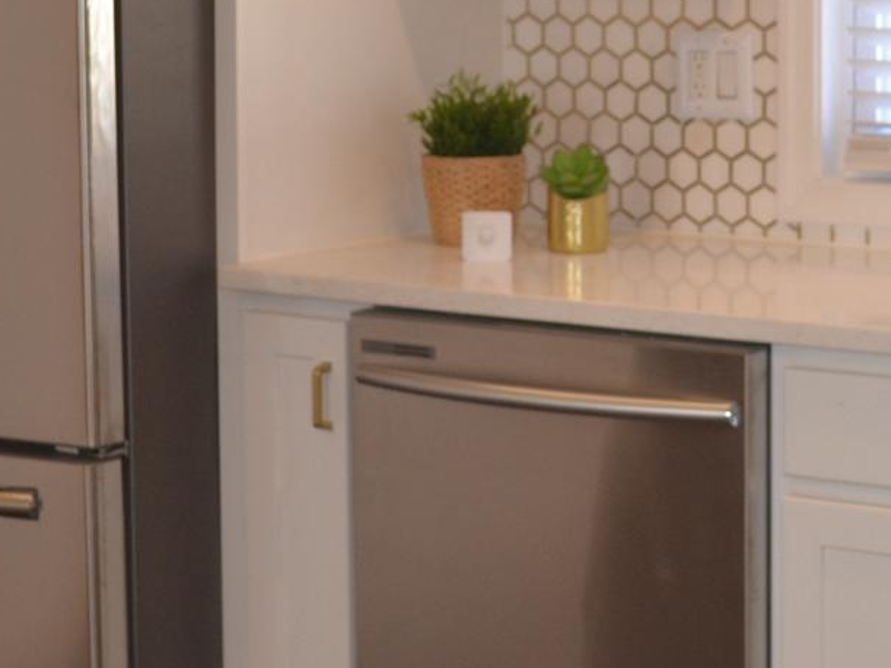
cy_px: 147
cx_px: 656
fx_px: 2985
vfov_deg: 12.7
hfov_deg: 16.9
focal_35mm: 116
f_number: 4
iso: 450
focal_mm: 24
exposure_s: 1/60
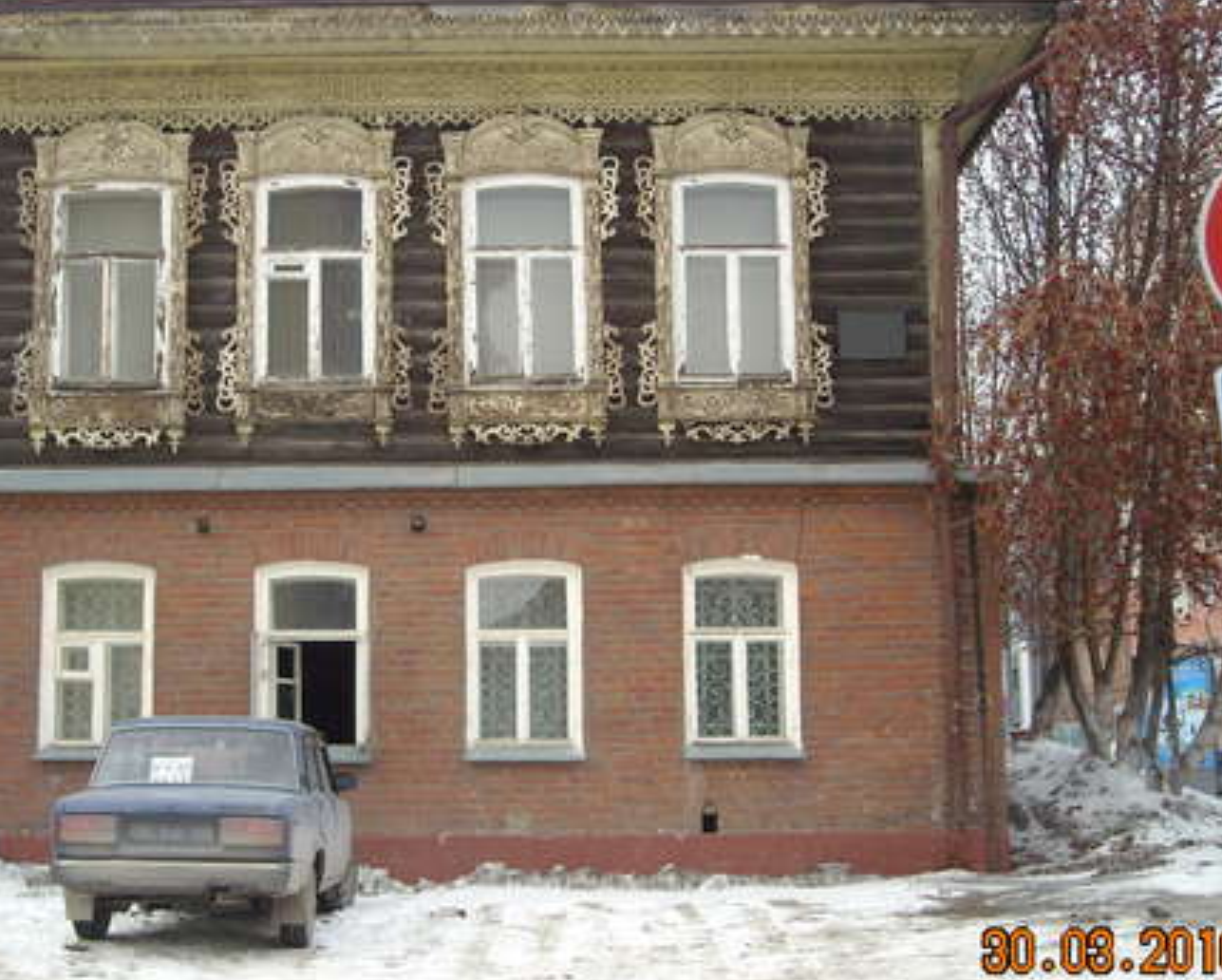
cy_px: 444
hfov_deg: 31.3
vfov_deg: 25.4
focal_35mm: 60
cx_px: 464
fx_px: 2172
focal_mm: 7.1
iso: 64
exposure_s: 1/384
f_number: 3.1
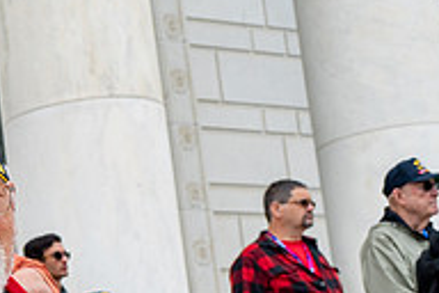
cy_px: 266
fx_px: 1475
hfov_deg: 15.7
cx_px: -206
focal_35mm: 121
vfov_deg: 11.3
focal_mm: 40
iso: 100
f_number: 6.3
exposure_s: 1/100
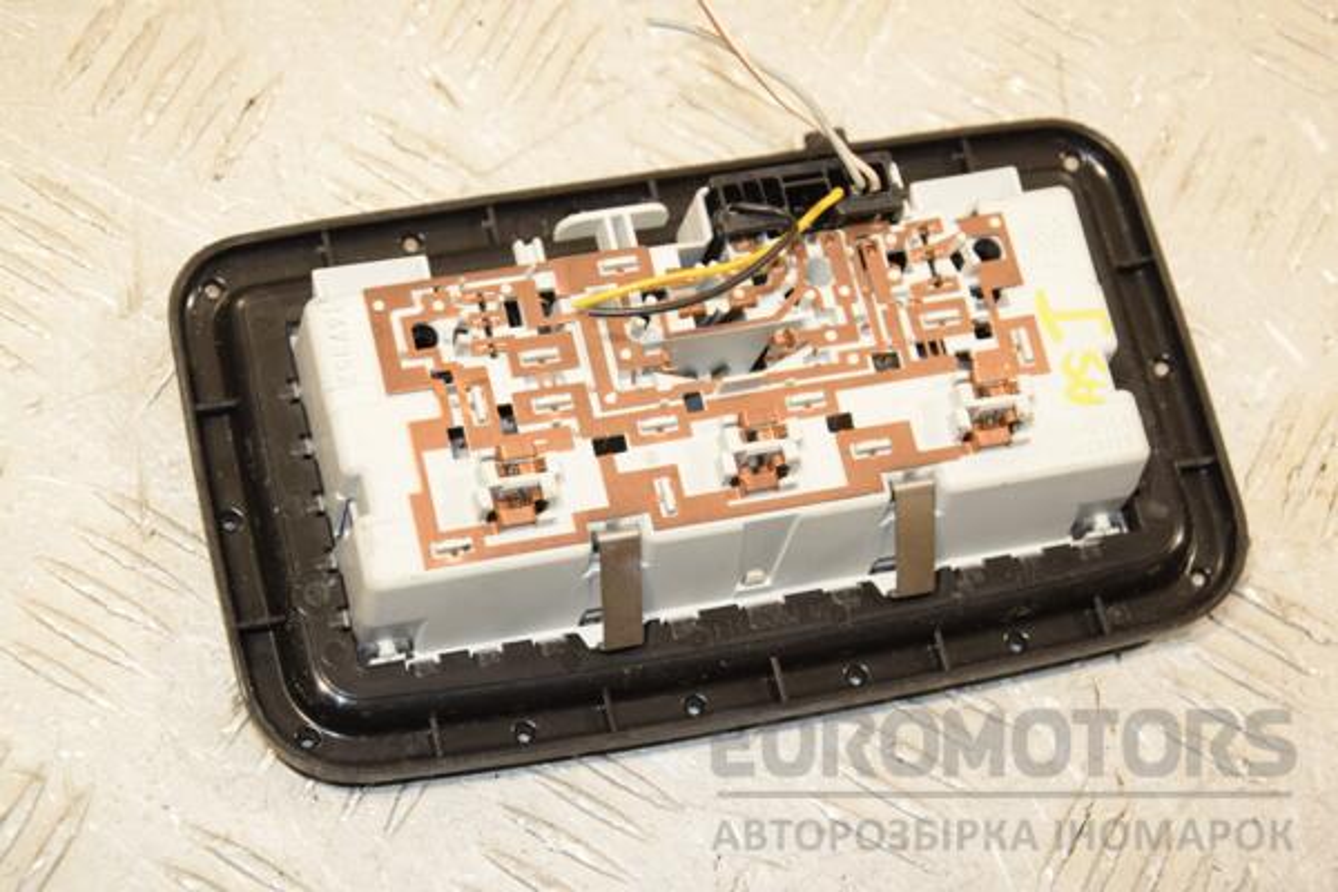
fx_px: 3456
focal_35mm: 93
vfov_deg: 14.7
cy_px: 446
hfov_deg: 21.9
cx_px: 669
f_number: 7.1
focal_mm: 62
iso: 800
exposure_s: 1/200
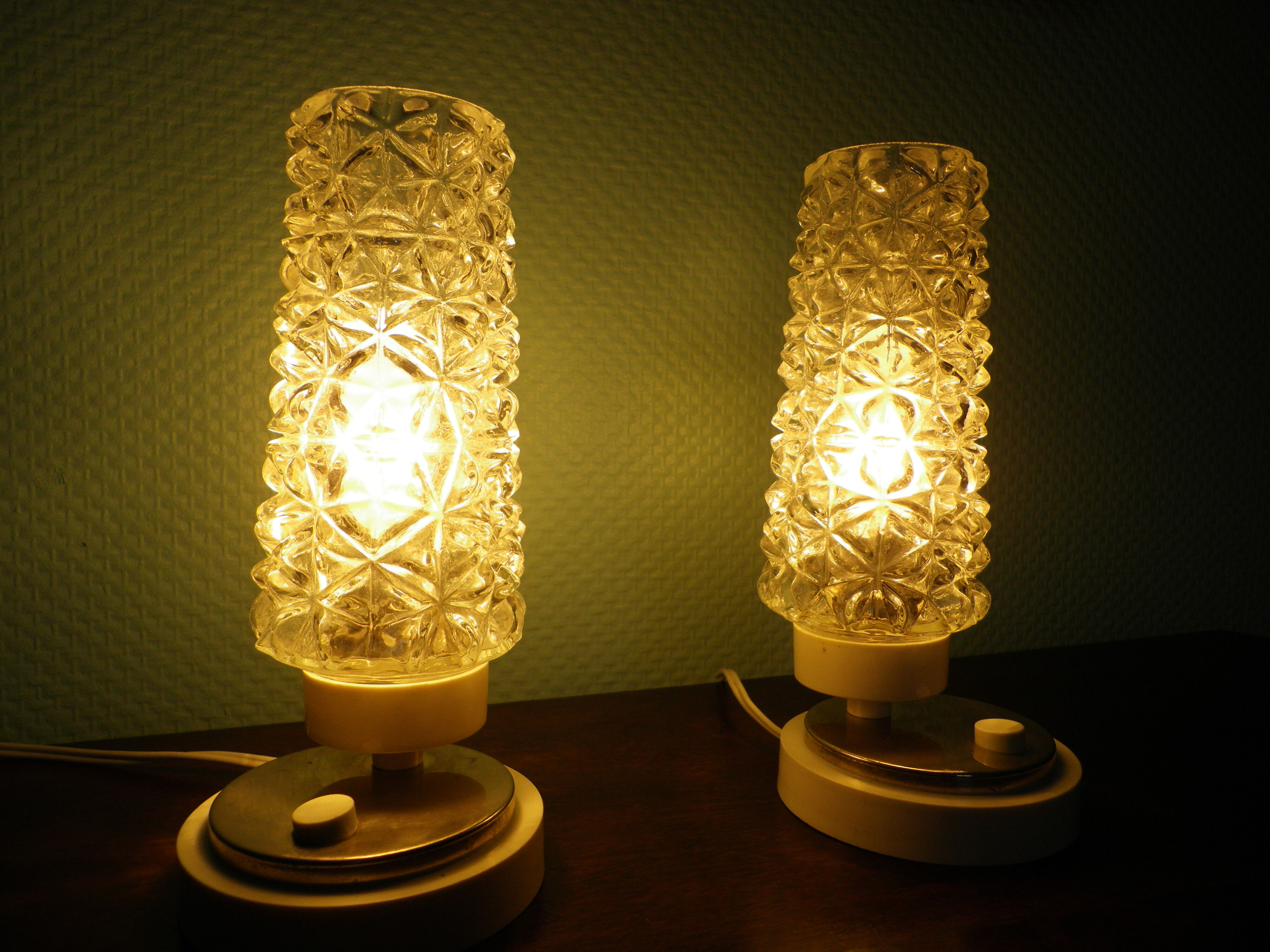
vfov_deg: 49.7
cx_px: 635
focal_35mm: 28
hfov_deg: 63.4
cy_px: 476
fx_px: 1027
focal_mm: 4.9
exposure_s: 1/250
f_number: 2.6
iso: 64
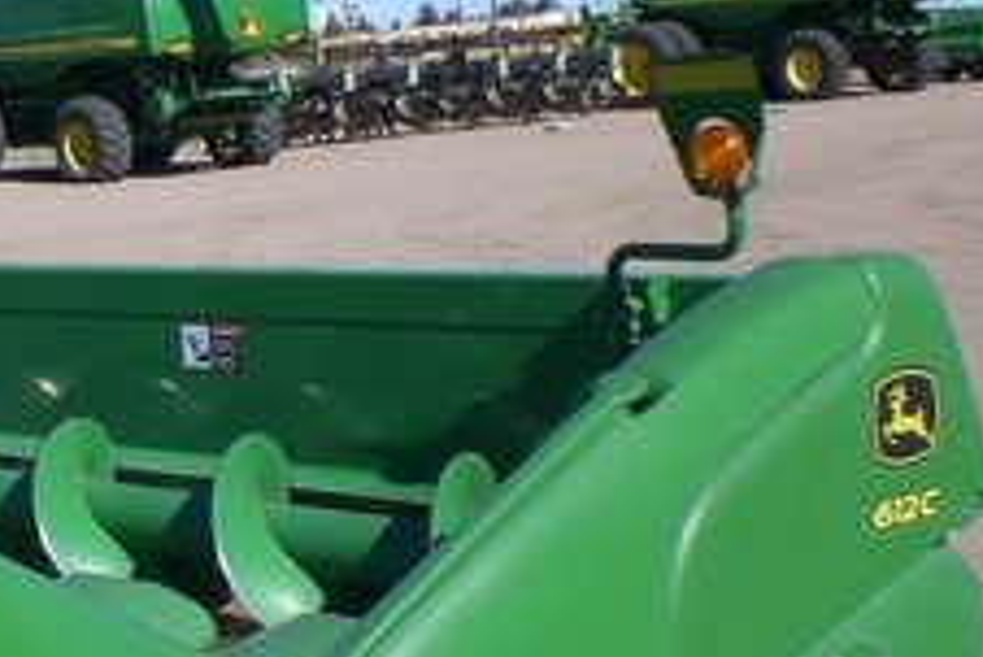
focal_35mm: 95
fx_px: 2596
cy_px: 466
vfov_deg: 14.4
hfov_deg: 20.3
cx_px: -152
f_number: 4.4
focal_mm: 6.3
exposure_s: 1/640
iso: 50
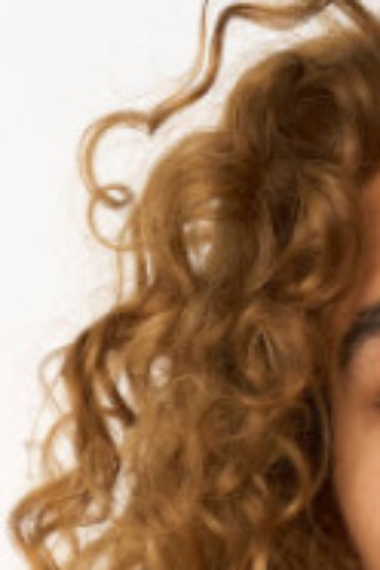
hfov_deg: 4.5
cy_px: 1661
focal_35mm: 303
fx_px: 4794
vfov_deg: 6.3
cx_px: 515
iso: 250
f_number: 3.2
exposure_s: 1/160
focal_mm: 46.9
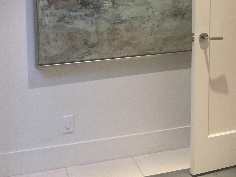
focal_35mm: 65
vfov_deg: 21.7
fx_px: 443
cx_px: 209
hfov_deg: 28.7
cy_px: -3
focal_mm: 3
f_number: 1.8
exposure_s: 1/30
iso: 320
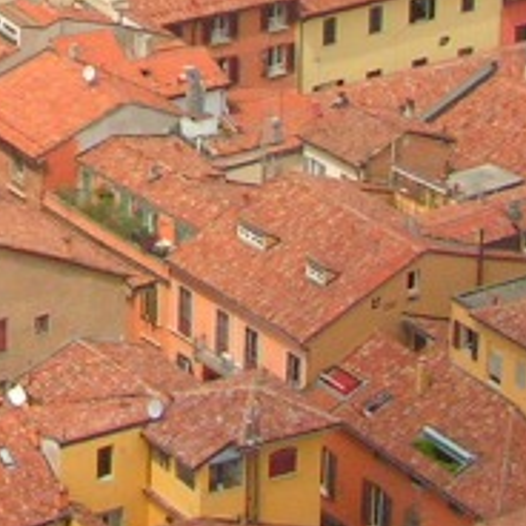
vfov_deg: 8.9
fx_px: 3215
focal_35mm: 187
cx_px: -183
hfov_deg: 9.2
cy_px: -435
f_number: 5.6
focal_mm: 6.3
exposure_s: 1/640
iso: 100
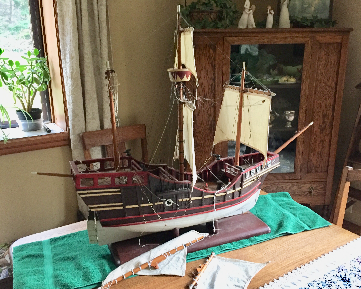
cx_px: 191
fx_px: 331
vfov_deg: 47.1
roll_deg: +0.9
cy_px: 148
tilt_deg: -16.5
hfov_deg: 57.1
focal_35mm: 31
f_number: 2.2
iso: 250
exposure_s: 1/17
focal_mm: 4.15
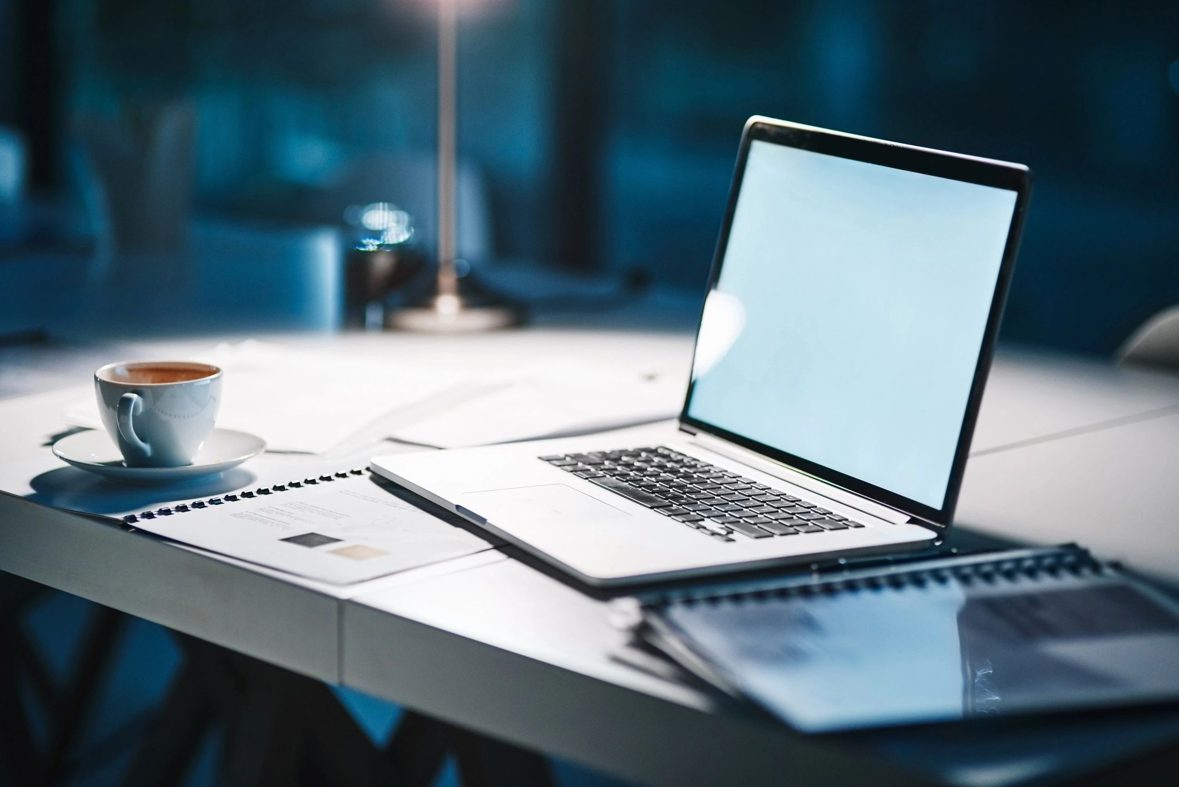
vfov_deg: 16.1
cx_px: 590
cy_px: 394
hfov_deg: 23.9
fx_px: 2784
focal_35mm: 85
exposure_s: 1/100
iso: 400
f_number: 1.8
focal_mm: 85
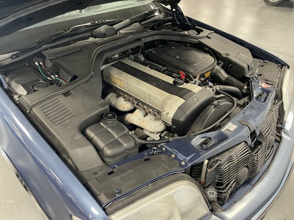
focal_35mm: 26
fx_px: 221
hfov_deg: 67.3
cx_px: 147
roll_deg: -0.7
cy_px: 110
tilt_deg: -36.3
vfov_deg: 53.1
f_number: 1.6
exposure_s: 1/60
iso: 500
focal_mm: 5.1
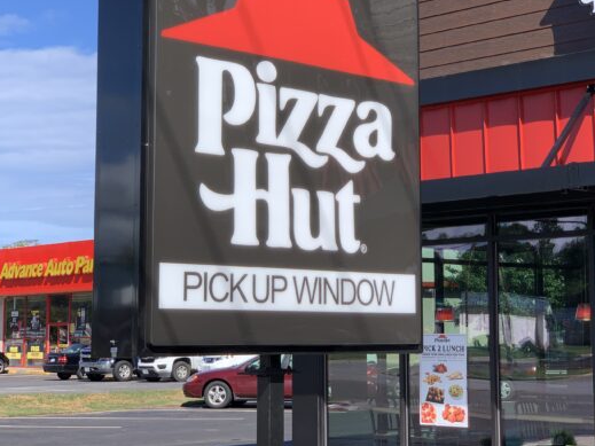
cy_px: 173
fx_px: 1323
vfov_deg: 19.1
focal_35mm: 77
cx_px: 385
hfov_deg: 25.2
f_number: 2.4
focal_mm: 6
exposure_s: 1/799
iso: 16
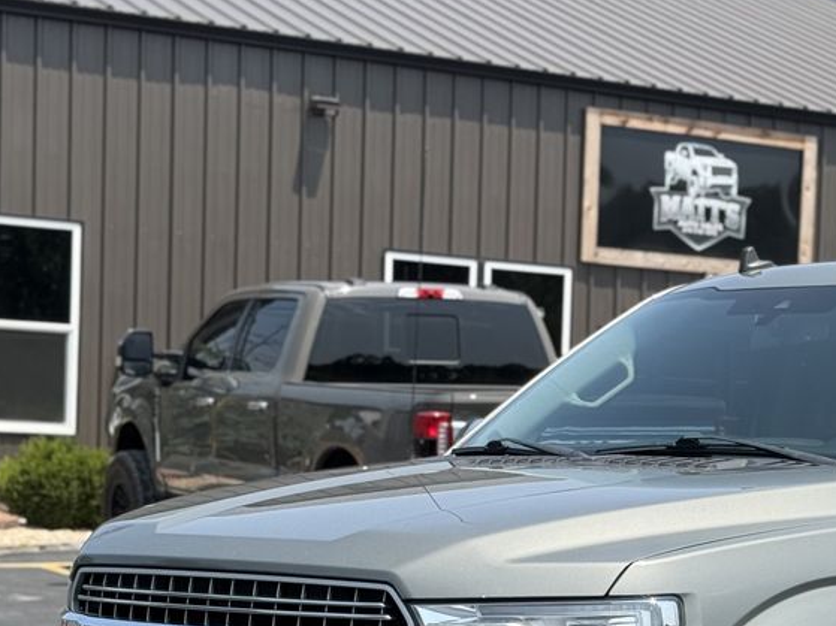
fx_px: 2656
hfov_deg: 17.3
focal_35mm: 110
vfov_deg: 13.3
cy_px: 629
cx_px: 903
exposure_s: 1/2976
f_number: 1.78
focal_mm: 6.76
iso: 64
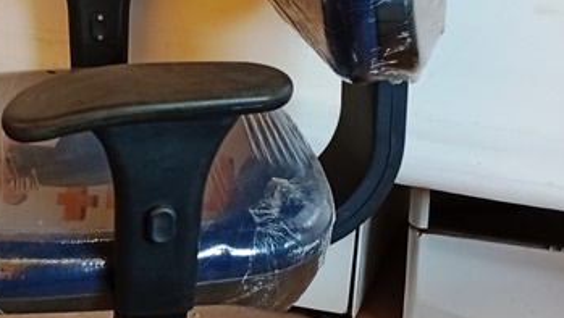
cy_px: 178
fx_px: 1287
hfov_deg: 24.4
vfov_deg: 14.1
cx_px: 129
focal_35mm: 86
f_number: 1.8
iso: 225
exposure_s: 1/60
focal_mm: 3.98
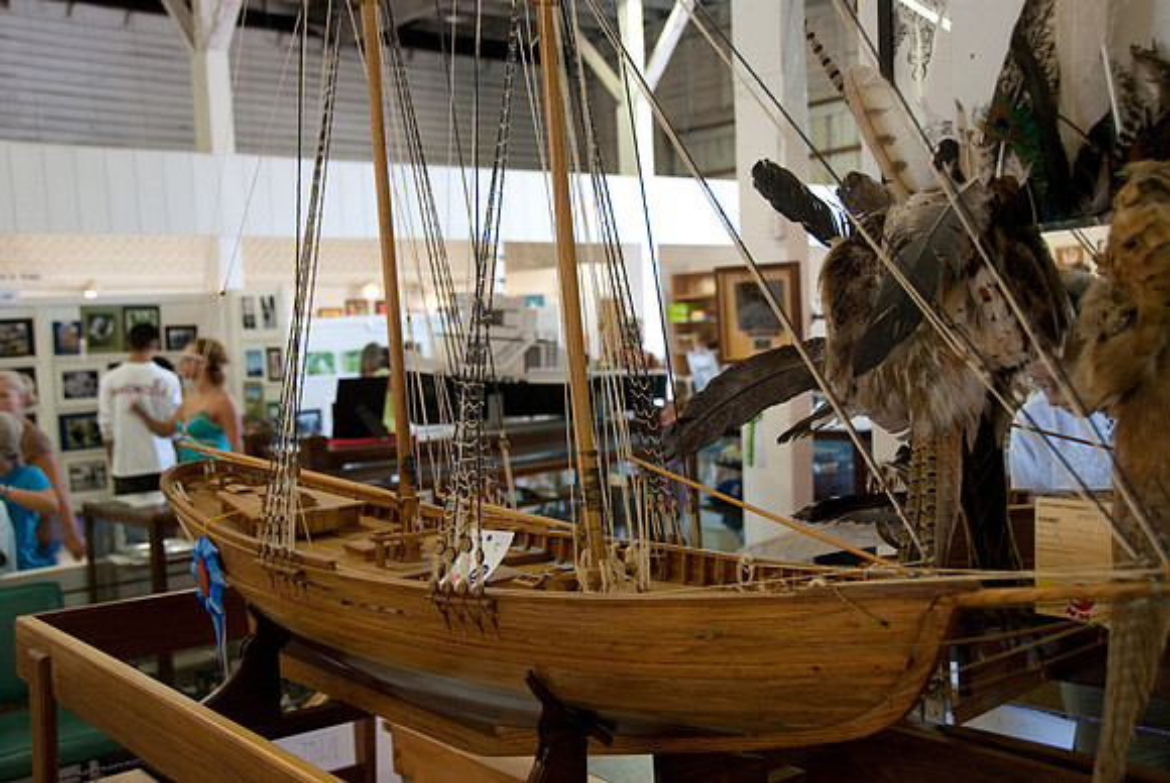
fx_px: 1269
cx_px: 585
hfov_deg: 49.5
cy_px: 392
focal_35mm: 39
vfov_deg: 34.3
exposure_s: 1/50
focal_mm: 26
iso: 400
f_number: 4
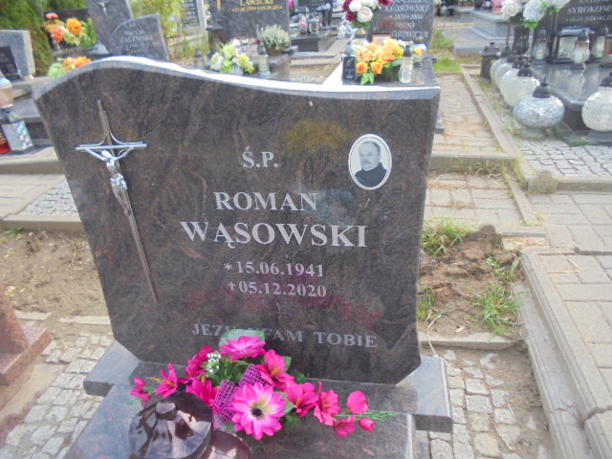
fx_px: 460
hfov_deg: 67.3
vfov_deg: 53.1
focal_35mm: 26
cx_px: 306
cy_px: 230
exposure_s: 1/80
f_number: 3.5
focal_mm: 4.6
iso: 100
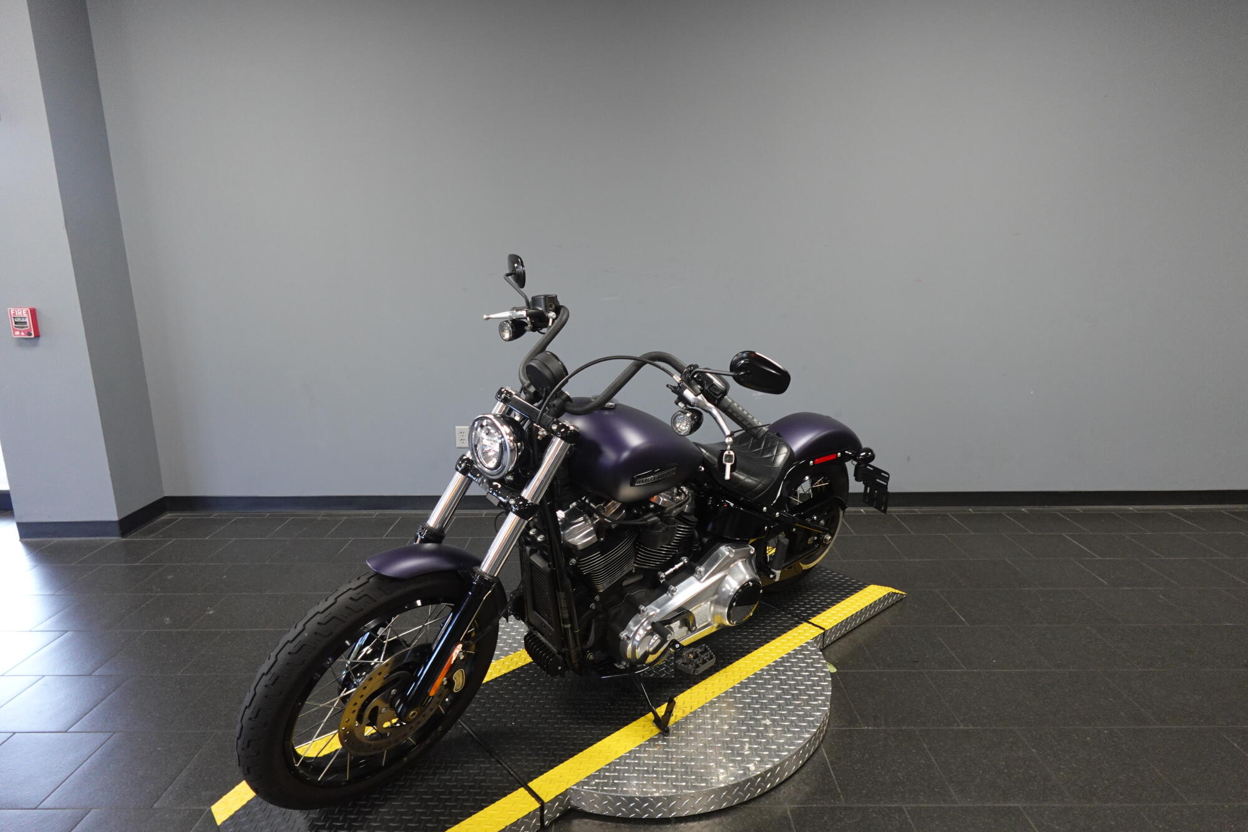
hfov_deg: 84.0
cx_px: 624
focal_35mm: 20
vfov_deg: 61.9
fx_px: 693
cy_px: 416
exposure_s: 1/80
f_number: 2
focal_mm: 7.6
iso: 500
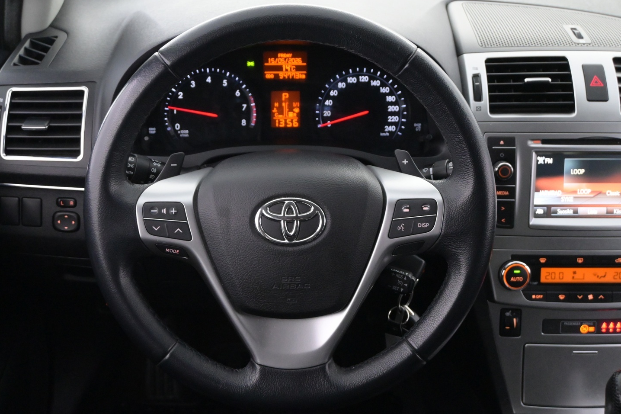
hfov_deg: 43.7
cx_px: 287
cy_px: 208
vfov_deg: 30.0
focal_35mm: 45
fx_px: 773
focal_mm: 26.5
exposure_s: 1/40
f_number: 4.5
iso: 4000
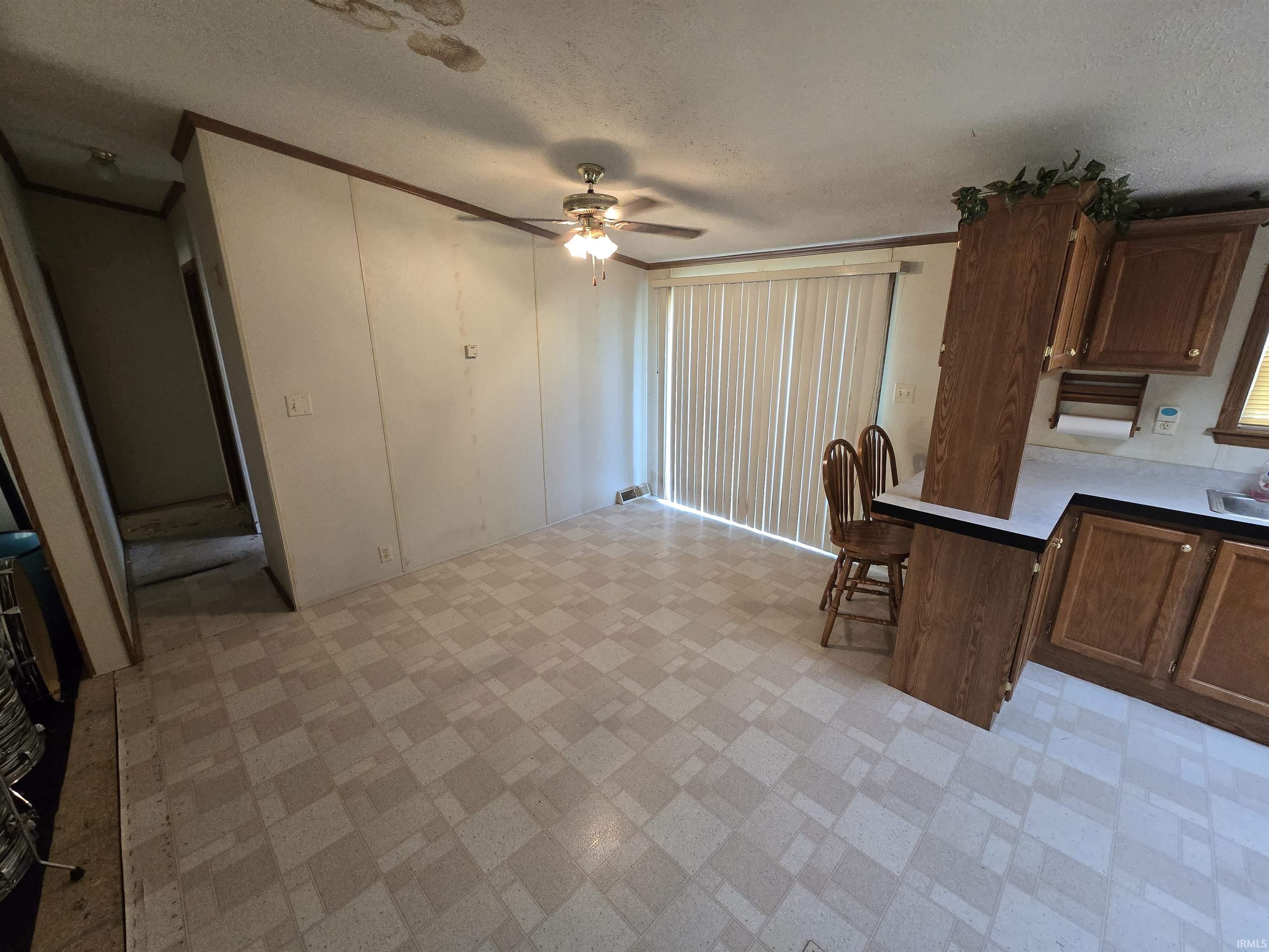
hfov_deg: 106.2
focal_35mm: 13
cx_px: 634
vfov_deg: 89.9
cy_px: 476
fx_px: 477
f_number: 2.2
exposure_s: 1/60
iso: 400
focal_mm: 2.2
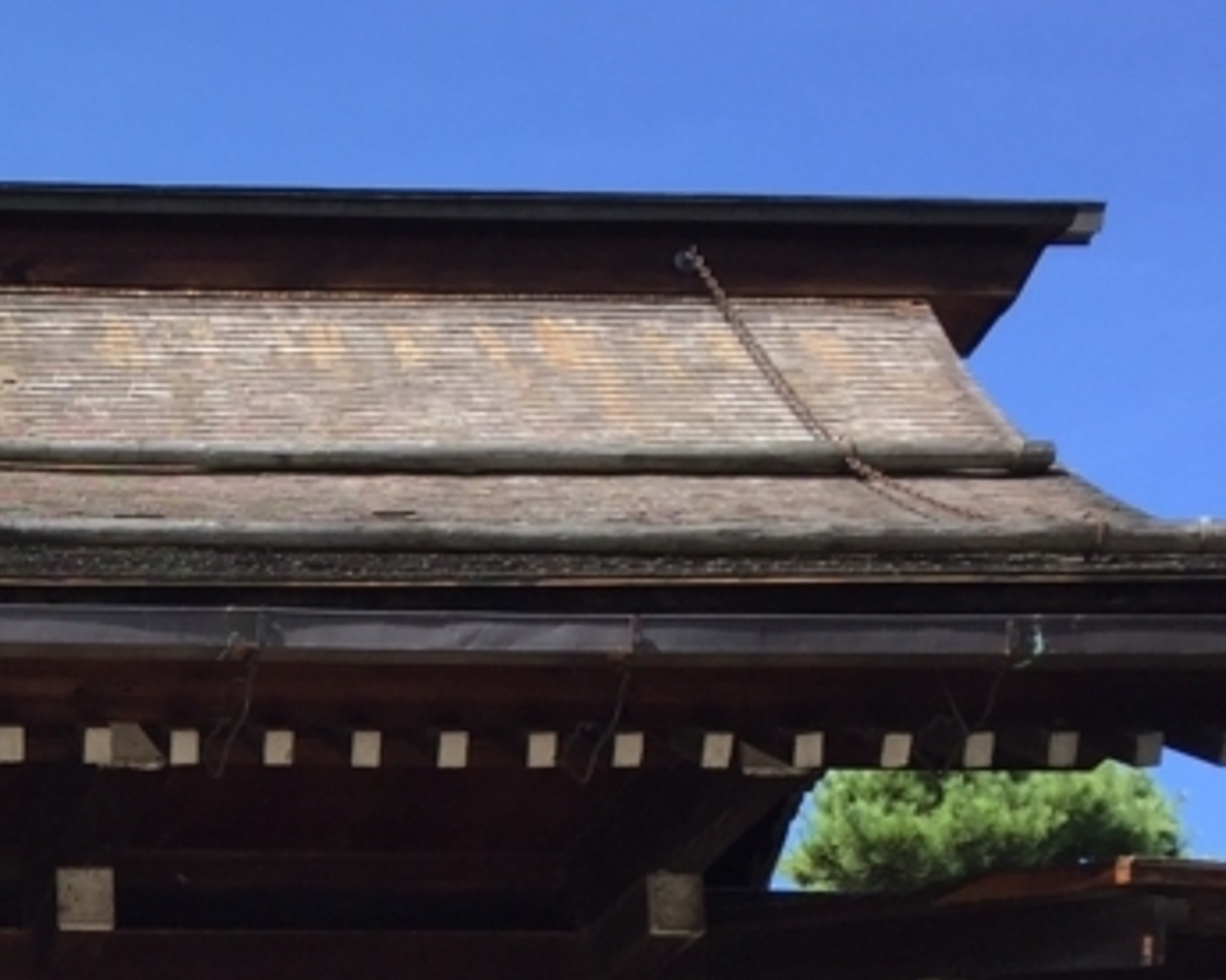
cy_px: 1264
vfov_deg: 17.2
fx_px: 3048
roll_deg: +1.2
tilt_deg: +11.8
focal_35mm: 84
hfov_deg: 21.3
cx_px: -203
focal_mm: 4.15
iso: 32
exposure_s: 1/719
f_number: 2.2
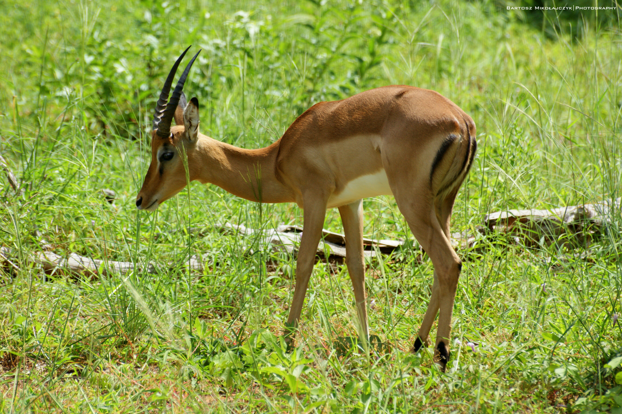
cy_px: 207
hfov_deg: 4.9
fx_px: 7252
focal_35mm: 420
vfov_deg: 3.3
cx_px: 311
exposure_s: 1/500
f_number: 8
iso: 250
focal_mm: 280
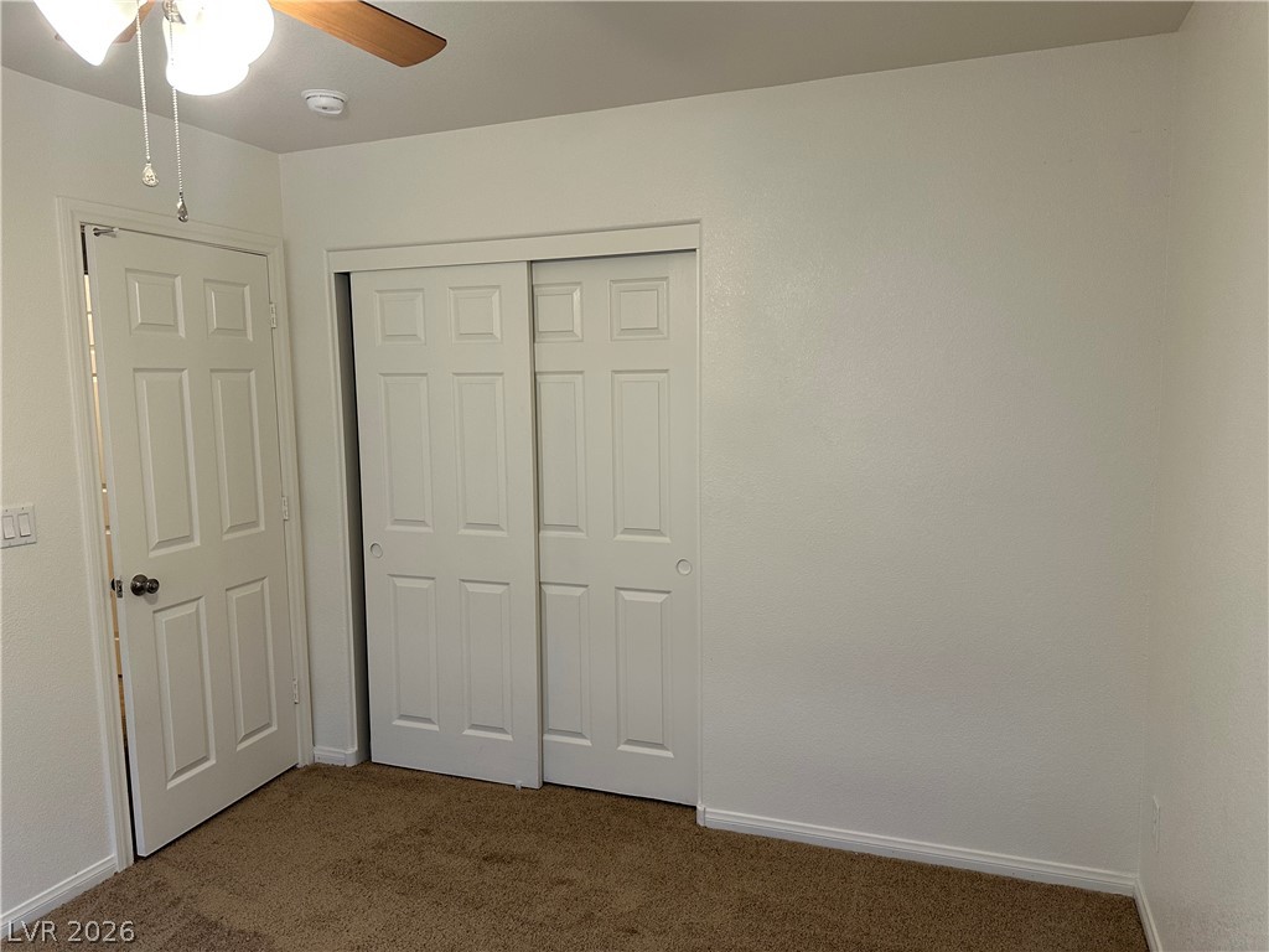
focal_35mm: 24
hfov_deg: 71.6
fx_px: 880
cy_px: 476
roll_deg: +1.0
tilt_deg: -6.0
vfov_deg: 56.8
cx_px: 634
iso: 200
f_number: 1.78
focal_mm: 6.86
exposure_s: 1/120
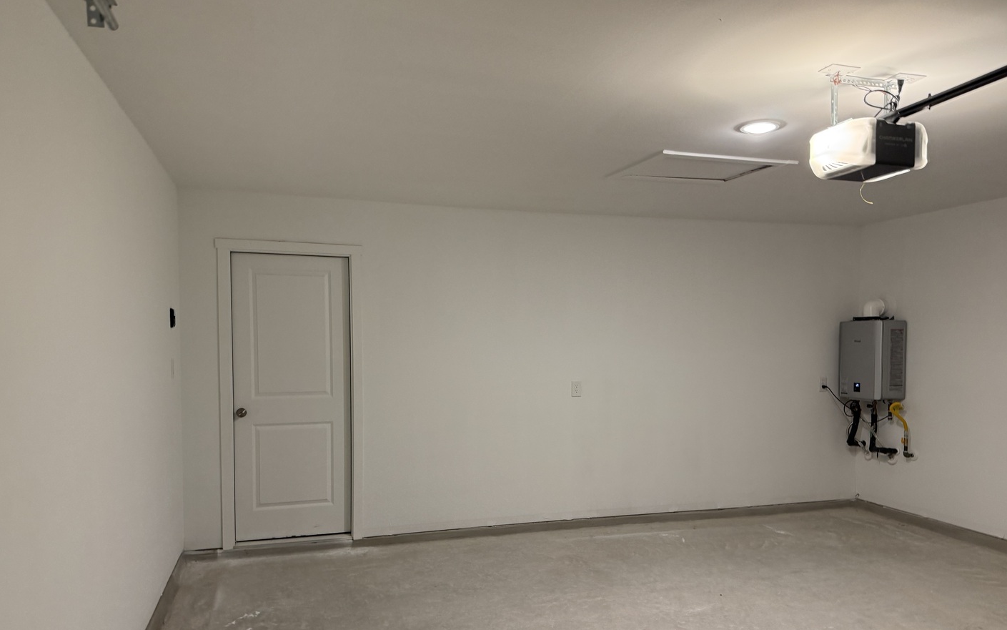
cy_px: 373
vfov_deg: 47.4
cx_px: 514
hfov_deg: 70.4
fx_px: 714
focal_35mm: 26
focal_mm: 6.76
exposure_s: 1/60
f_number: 1.78
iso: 200
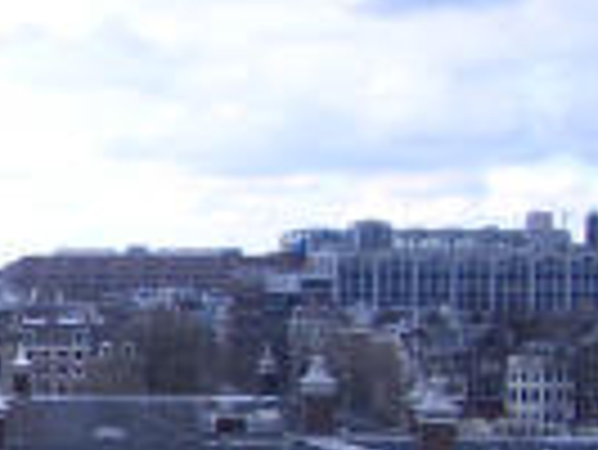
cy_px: 475
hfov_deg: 15.1
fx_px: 2092
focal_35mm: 121
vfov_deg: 12.1
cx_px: -301
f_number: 2.6
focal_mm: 5.8
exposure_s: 1/320
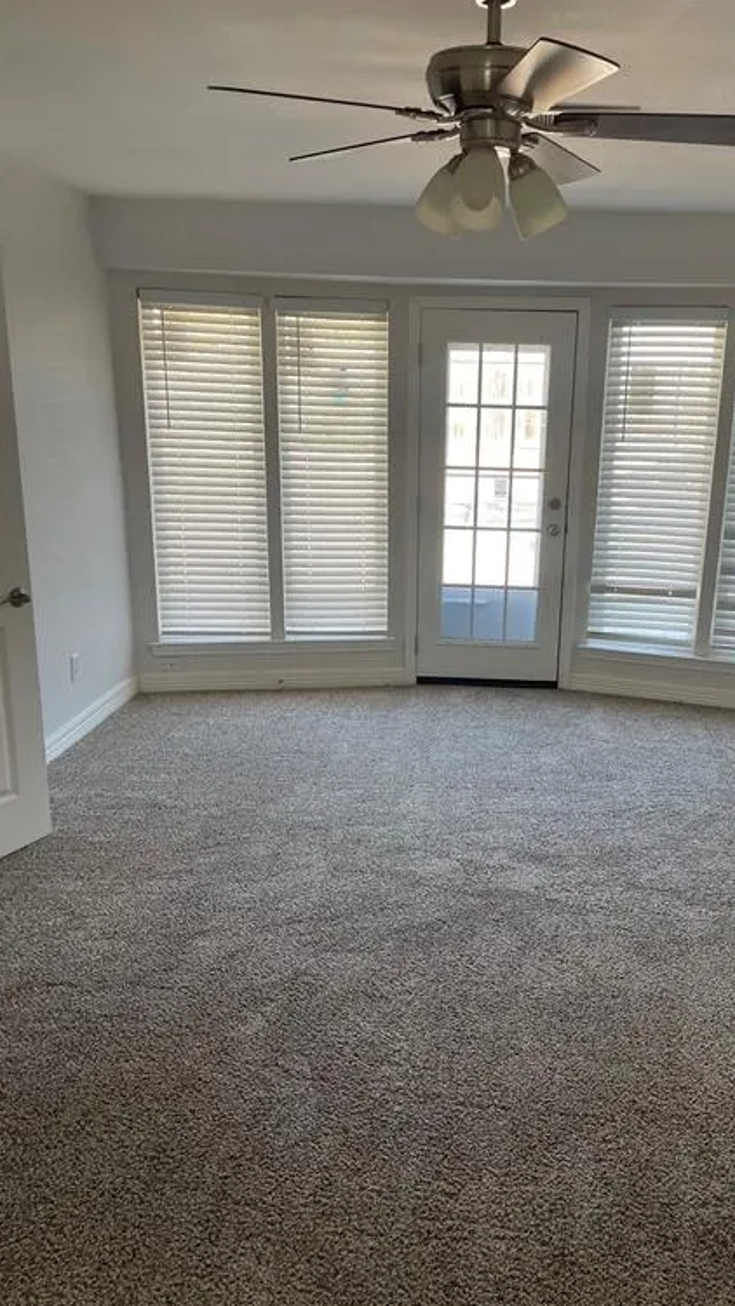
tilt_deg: -14.7
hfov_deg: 39.9
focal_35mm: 29
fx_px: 1005
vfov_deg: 66.1
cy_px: 663
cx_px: 465
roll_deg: -0.2
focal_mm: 4.2
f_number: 1.6
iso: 80
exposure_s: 1/120
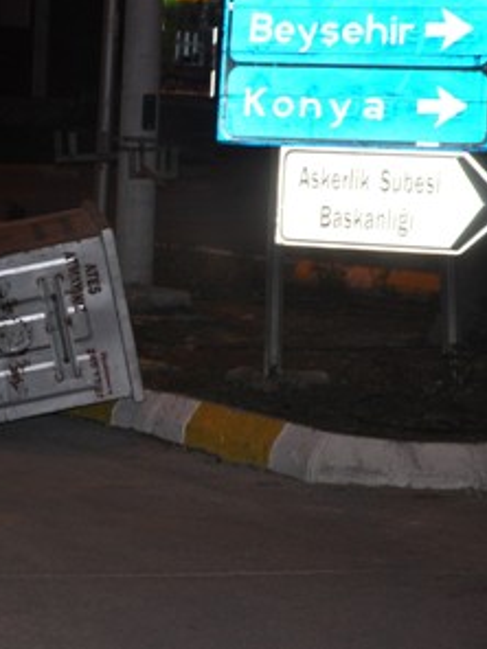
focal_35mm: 144
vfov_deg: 13.7
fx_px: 2701
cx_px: 35
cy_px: 324
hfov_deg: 10.2
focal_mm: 66
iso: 800
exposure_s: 1/60
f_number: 5.3
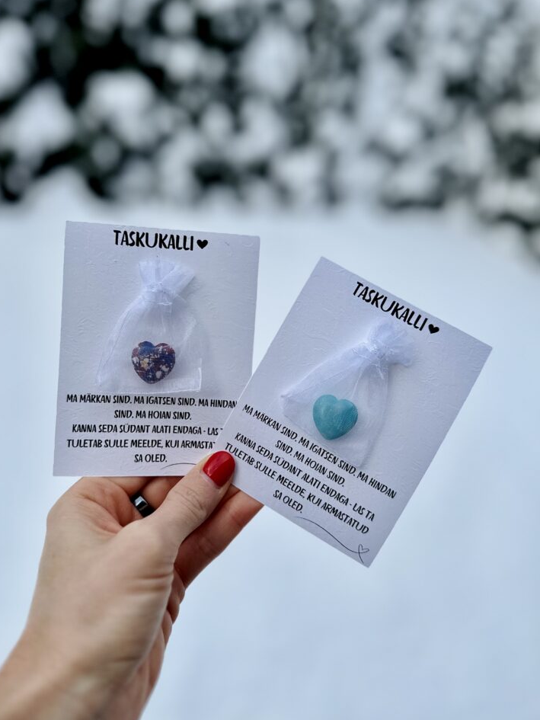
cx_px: 248
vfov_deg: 67.2
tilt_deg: -29.6
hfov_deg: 53.0
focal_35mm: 26
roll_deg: -19.3
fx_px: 541
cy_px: 336
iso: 80
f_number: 1.78
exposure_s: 1/672
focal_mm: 6.86
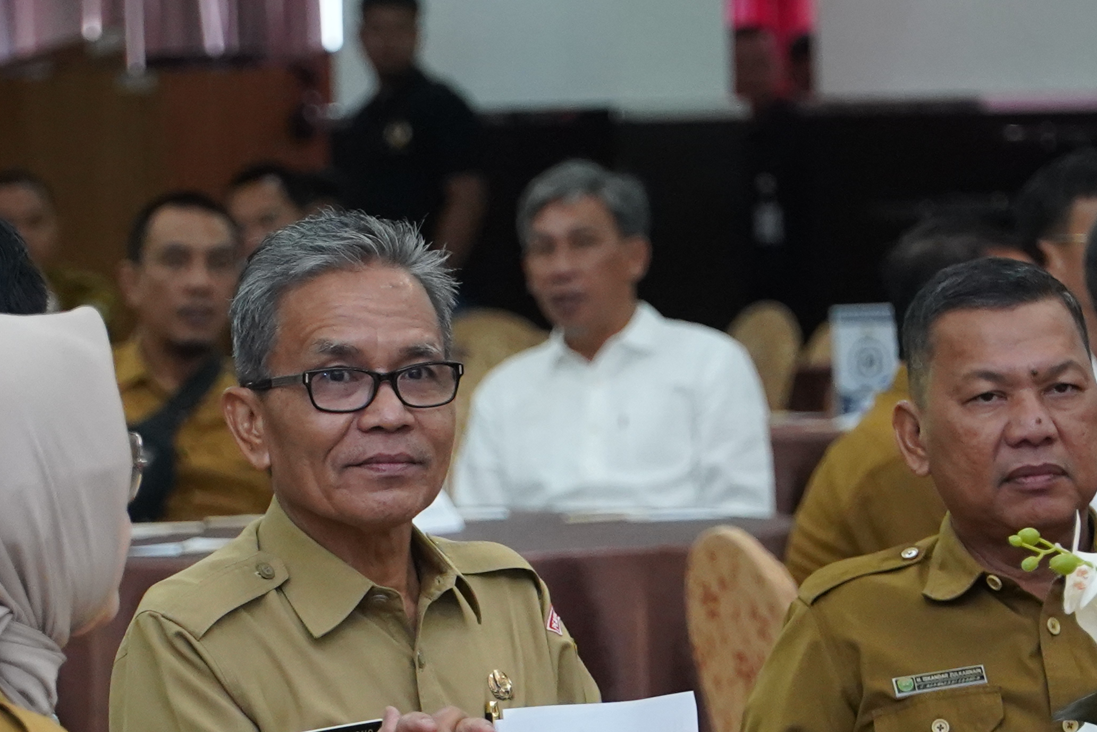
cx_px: 489
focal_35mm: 288
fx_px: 8775
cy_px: 665
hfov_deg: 7.2
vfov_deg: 4.8
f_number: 4
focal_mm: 101
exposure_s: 1/125
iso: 4000
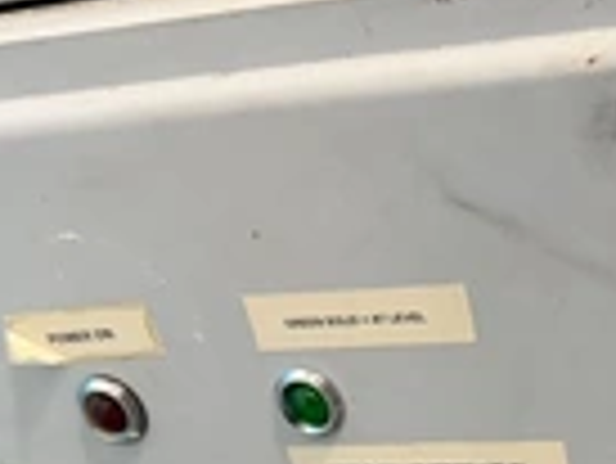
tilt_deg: -35.8
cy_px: 649
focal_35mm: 70
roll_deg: +11.8
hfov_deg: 26.9
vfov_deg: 19.0
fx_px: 1247
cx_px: 535
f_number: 1.78
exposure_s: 1/60
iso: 500
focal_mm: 6.76
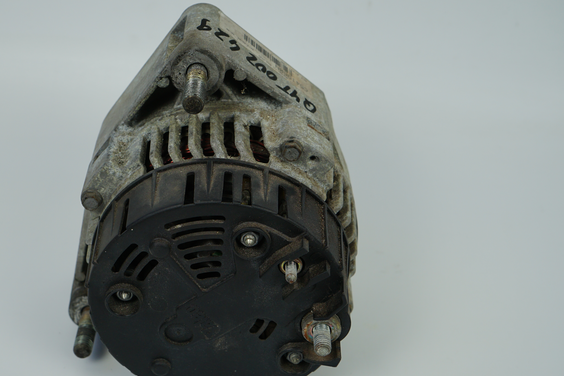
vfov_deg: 23.8
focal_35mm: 57
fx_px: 893
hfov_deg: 34.9
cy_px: 217
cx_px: 216
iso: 200
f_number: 7.1
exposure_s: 1/200
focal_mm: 39
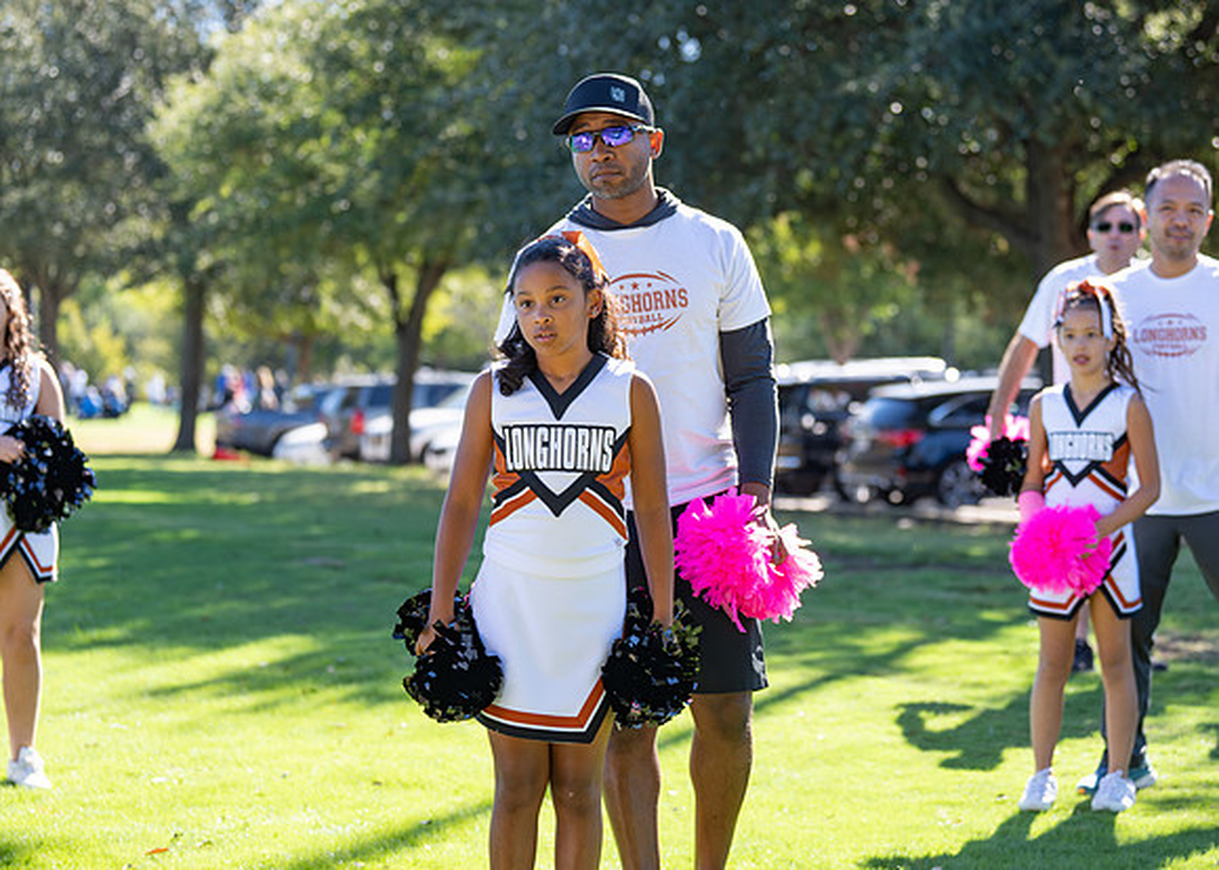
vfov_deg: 16.2
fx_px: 3059
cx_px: 623
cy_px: 350
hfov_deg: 22.5
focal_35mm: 88
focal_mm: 70
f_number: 2.8
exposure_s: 1/1000
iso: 200
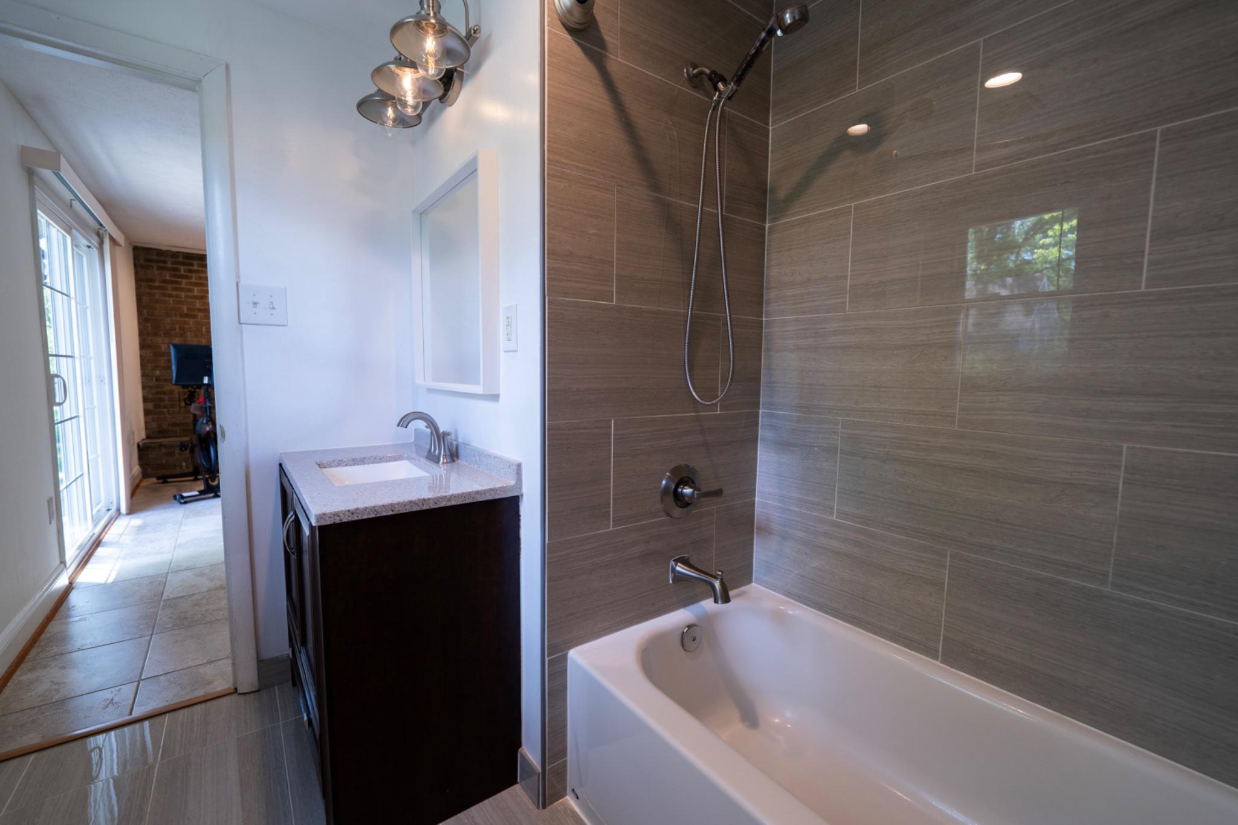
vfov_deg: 81.2
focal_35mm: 14
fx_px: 481
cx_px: 619
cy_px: 412
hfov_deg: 104.3
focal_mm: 14
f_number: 2.8
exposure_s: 1/125
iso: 400
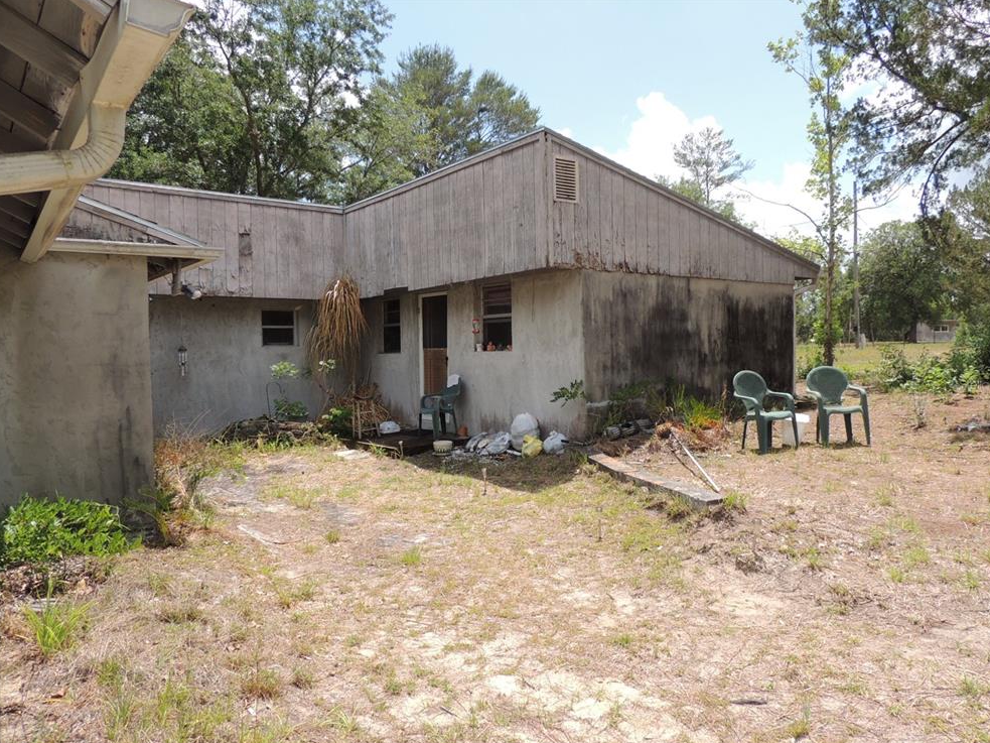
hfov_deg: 69.4
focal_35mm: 25
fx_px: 715
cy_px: 384
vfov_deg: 54.9
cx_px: 505
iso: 100
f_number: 3
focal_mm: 4.3
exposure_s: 1/800
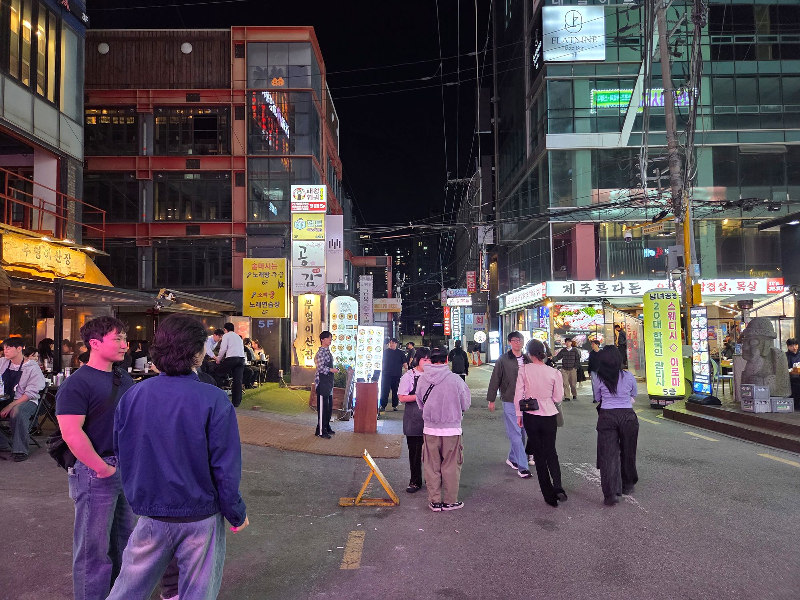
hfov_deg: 73.9
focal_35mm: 23
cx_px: 400
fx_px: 532
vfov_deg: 58.9
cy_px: 300
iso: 800
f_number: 1.8
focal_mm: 5.4
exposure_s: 1/120
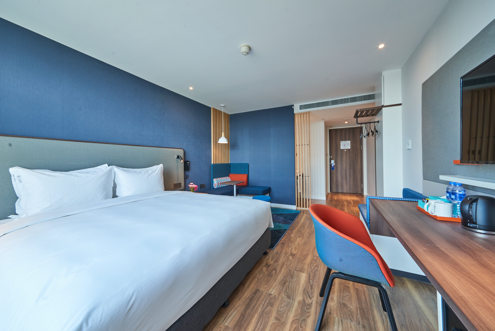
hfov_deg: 112.6
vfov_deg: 90.0
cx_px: 248
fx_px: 165
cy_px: 166
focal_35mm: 12
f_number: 9
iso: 125
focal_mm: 12
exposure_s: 1/13
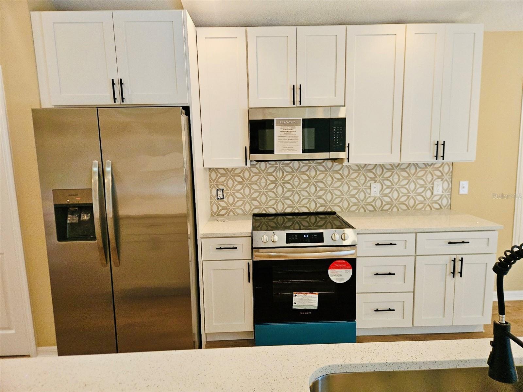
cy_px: 196
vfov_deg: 58.9
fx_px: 347
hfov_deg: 73.9
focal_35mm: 23
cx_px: 262
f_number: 1.8
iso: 195
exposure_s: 1/60.2
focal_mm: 5.4
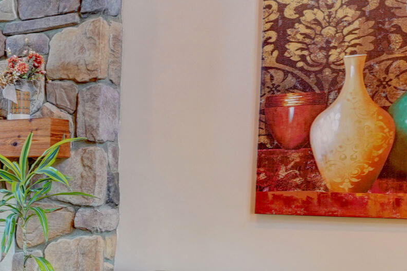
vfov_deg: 21.9
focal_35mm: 61
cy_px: 234
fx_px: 690
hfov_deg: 27.5
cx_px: -119
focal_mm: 16
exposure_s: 1/4
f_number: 8
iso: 400
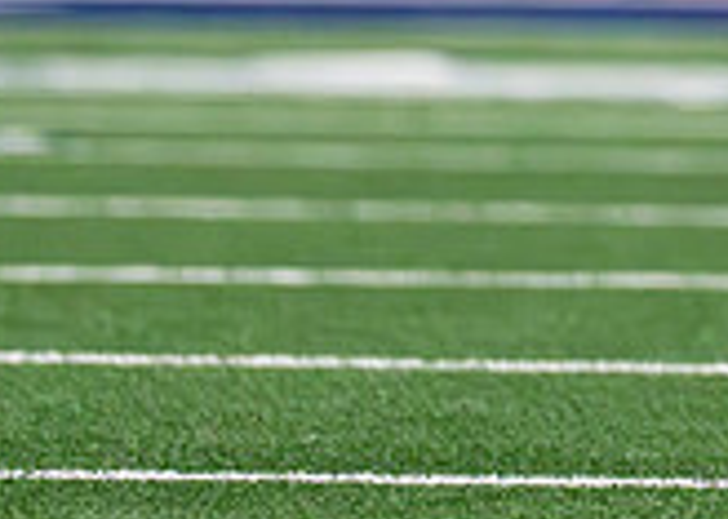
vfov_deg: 1.0
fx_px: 28376
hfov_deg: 1.5
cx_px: 1025
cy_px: -517
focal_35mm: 1373
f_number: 2.8
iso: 5000
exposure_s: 1/2000
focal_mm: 200
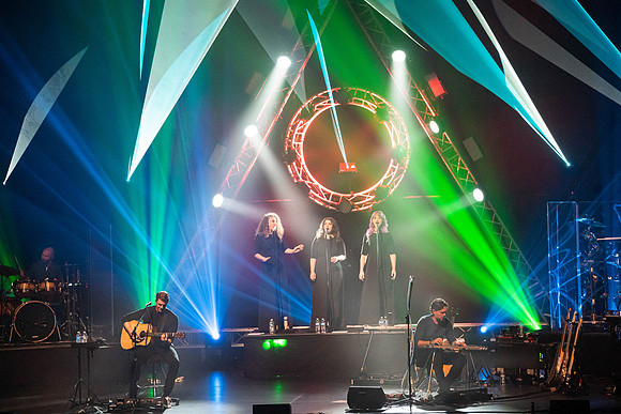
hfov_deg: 13.6
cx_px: 310
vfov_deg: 9.1
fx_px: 2605
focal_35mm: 151
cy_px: 207
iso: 8000
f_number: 5.6
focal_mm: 151
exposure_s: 1/250
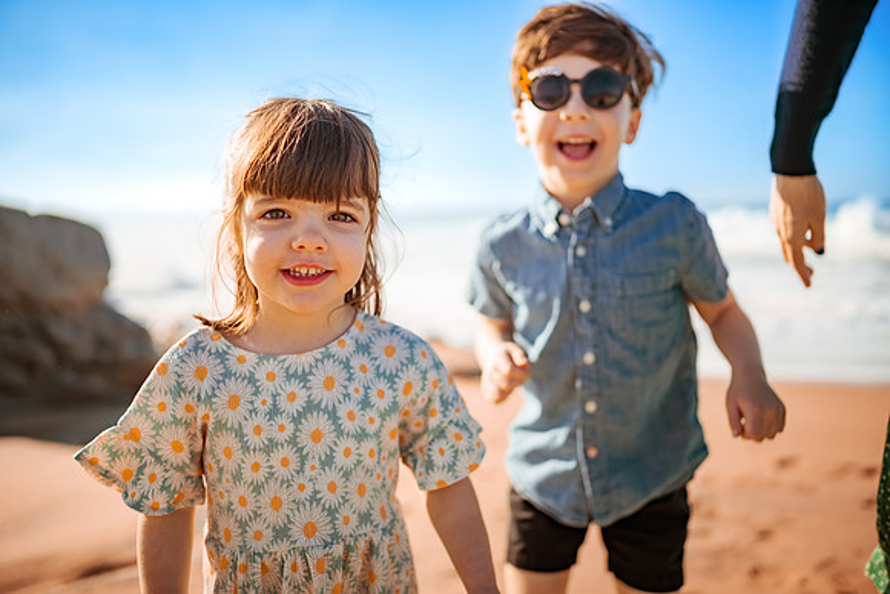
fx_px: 865
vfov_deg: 37.9
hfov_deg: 54.4
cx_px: 445
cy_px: 297
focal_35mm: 35
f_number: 1.8
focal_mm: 35
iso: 100
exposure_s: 1/8000
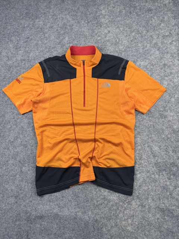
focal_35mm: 24
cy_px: 120
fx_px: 165
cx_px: 90
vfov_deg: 71.6
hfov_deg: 56.8
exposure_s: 1/121
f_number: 1.78
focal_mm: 6.76
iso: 50
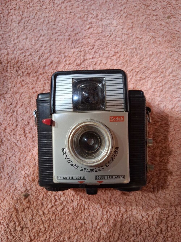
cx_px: 90
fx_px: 181
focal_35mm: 26
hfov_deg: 53.1
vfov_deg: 67.3
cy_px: 121
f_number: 1.8
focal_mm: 3.98
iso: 640
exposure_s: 1/24
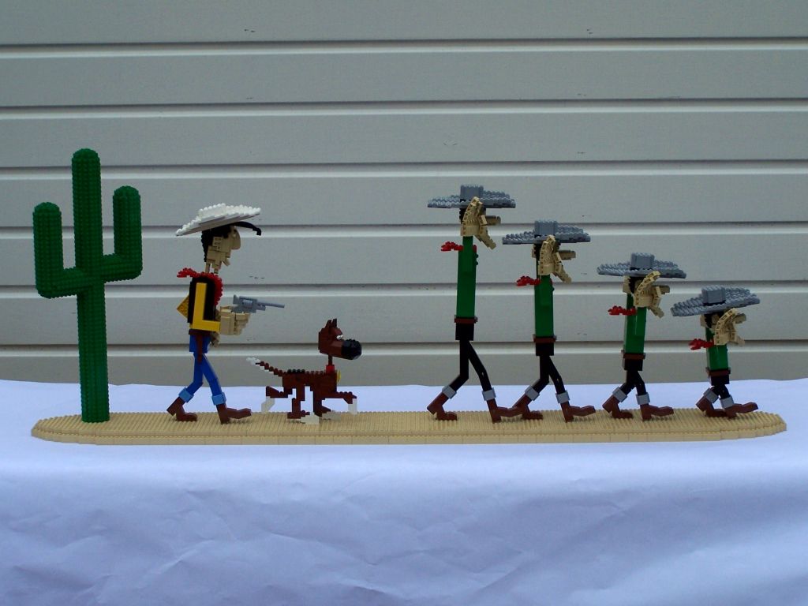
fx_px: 1751
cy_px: 303
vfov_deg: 19.6
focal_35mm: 75
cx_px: 404
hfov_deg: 26.0
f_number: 3.2
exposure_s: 1/1000
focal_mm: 12.4
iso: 80
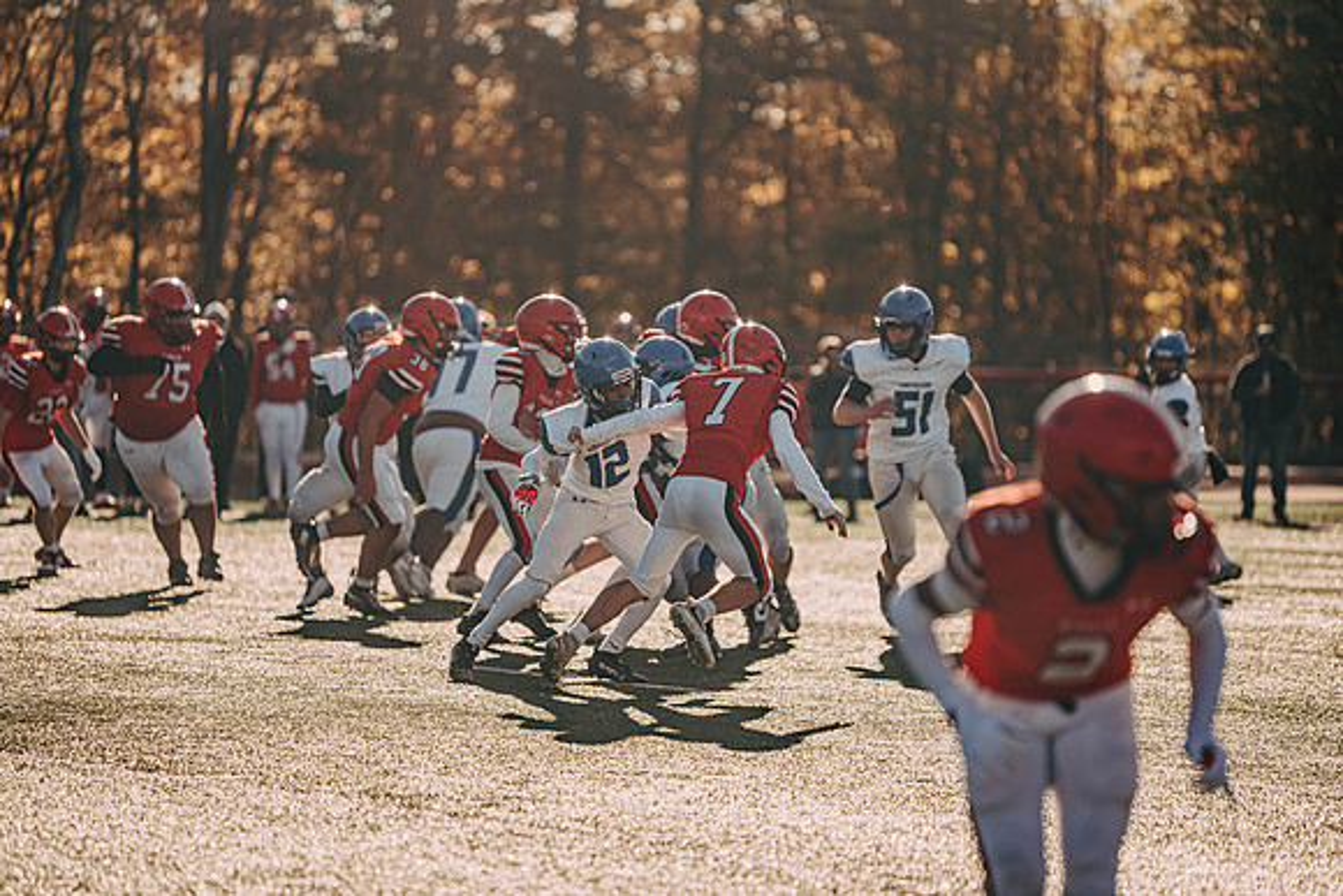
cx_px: 672
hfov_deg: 10.3
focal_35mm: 200
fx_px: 7463
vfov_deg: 6.9
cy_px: 448
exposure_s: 1/3200
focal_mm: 200
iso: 125
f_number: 2.8
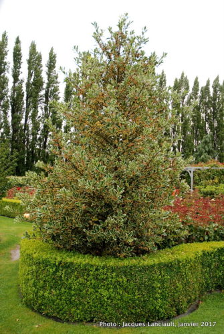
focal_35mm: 36
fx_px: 335
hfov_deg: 37.0
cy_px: 167
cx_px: 112
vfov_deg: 53.1
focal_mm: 24
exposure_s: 1/100
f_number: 5
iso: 200
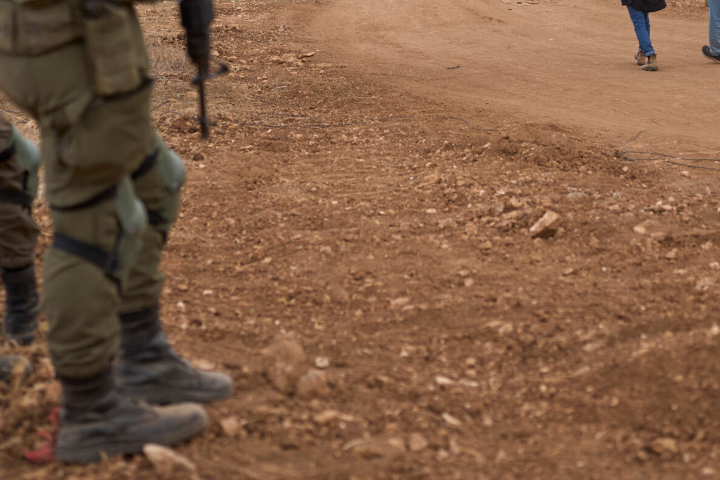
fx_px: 1520
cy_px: -16
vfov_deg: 17.5
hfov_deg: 26.6
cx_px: 448
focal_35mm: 76
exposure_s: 1/3200
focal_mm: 35
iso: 100
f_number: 2
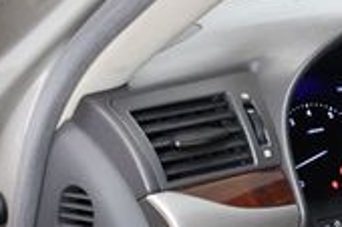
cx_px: 521
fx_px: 1319
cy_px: 229
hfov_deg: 13.8
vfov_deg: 9.8
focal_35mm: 139
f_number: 4
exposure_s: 1/125
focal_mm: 25
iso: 2800
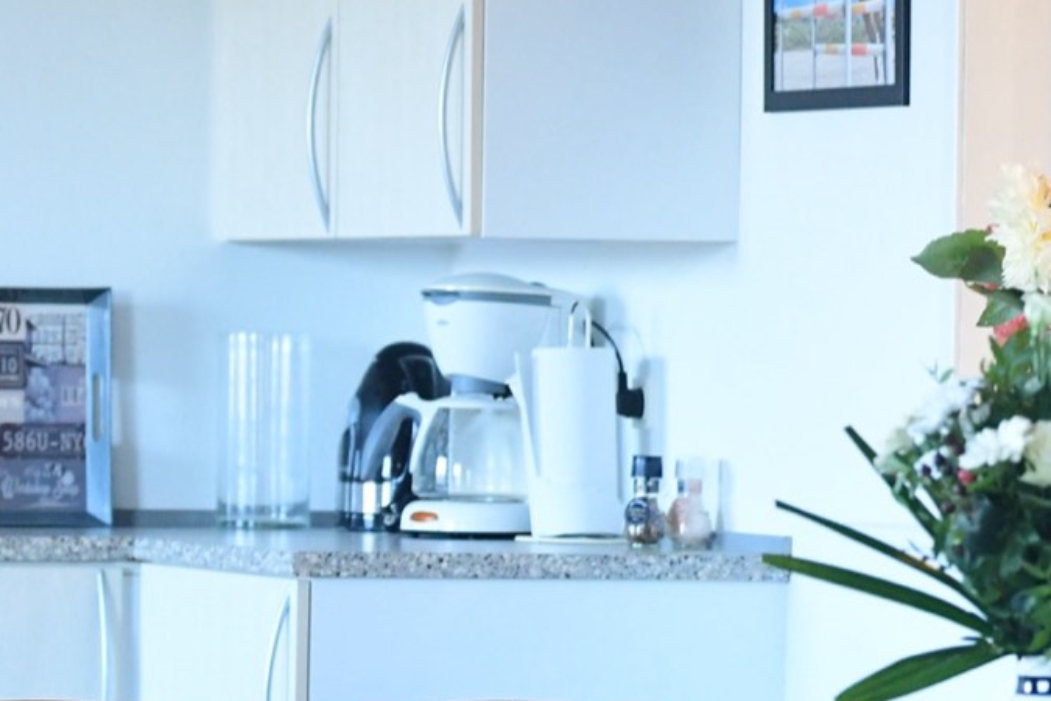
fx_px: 8174
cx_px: 1182
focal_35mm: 280
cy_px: 107
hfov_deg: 7.3
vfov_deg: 4.9
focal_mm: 70
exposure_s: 1/200
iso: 3200
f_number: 3.2
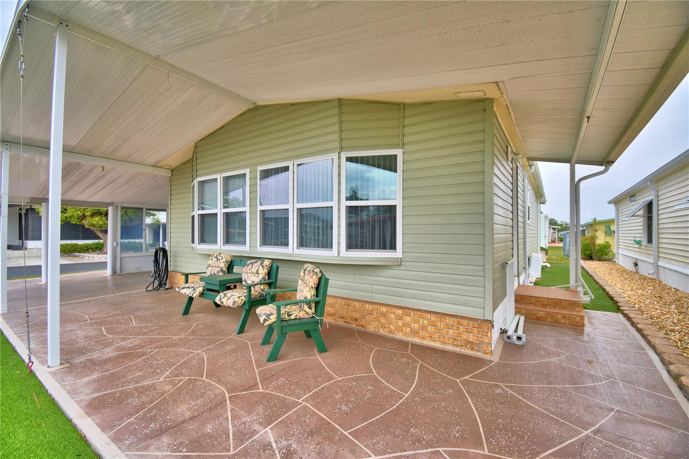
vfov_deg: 77.3
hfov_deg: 100.4
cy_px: 230
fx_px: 287
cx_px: 344
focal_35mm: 15
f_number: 4.5
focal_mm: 10
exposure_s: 1/500
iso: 100
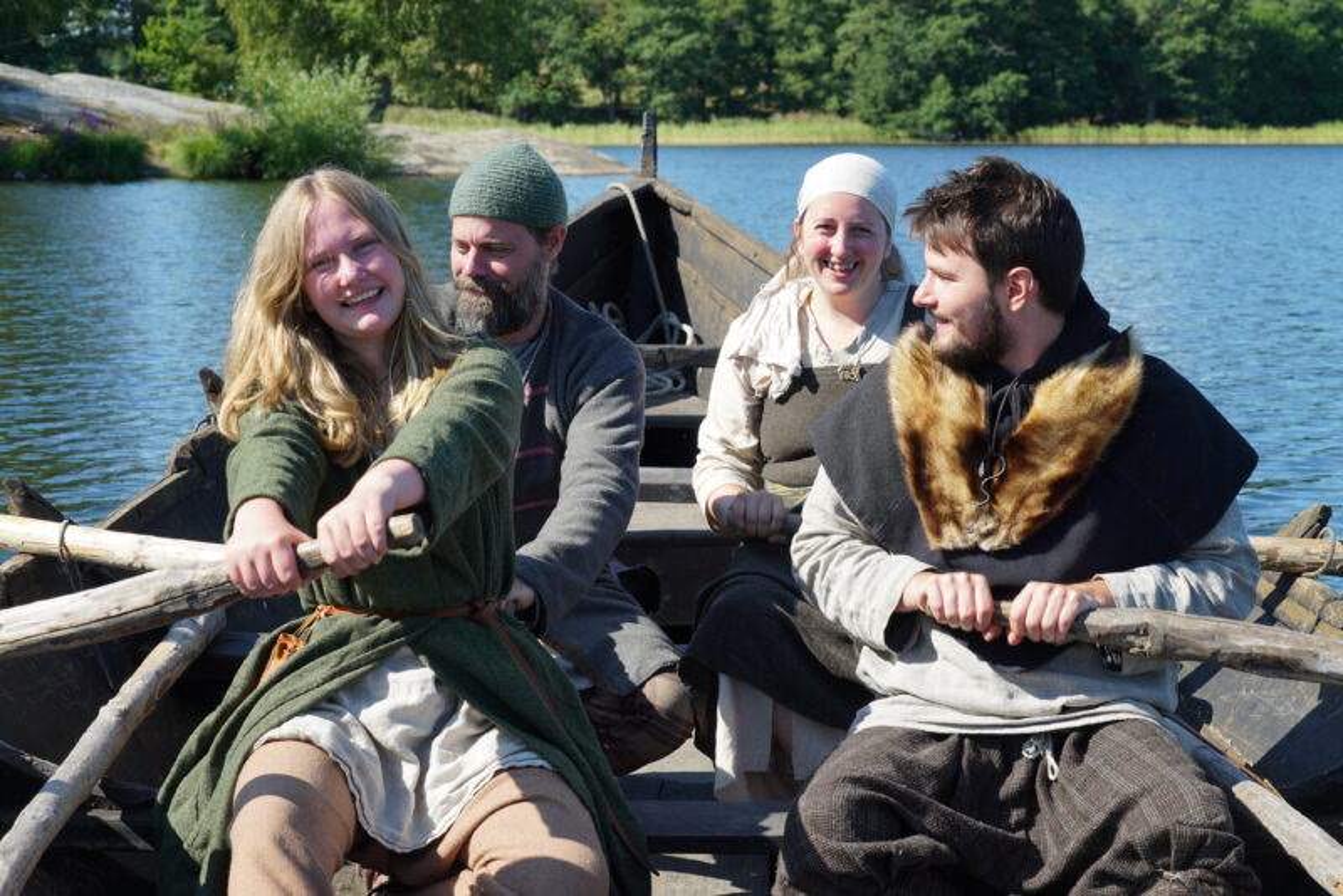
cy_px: 448
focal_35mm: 65
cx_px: 672
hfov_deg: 30.9
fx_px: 2426
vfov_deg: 20.9
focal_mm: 65
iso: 100
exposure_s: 1/125
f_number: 9
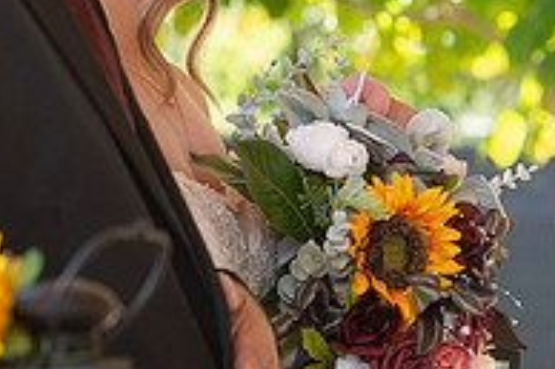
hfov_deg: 7.5
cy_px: -47
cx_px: 172
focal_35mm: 274
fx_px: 4220
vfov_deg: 5.0
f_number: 4.5
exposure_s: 1/400
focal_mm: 85
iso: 500
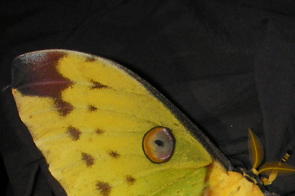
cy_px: 277
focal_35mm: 104
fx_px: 852
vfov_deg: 12.6
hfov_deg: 19.6
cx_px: 164
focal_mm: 6.3
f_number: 3.3
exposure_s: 1/30
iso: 100
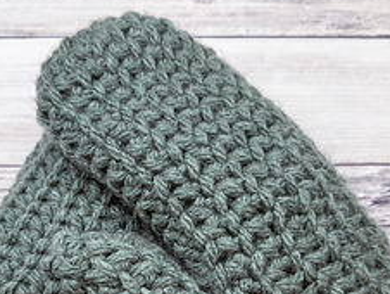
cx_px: 176
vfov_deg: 26.3
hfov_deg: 36.1
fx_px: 598
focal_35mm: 53
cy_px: 284
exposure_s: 1/120
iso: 160
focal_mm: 6.76
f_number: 1.78
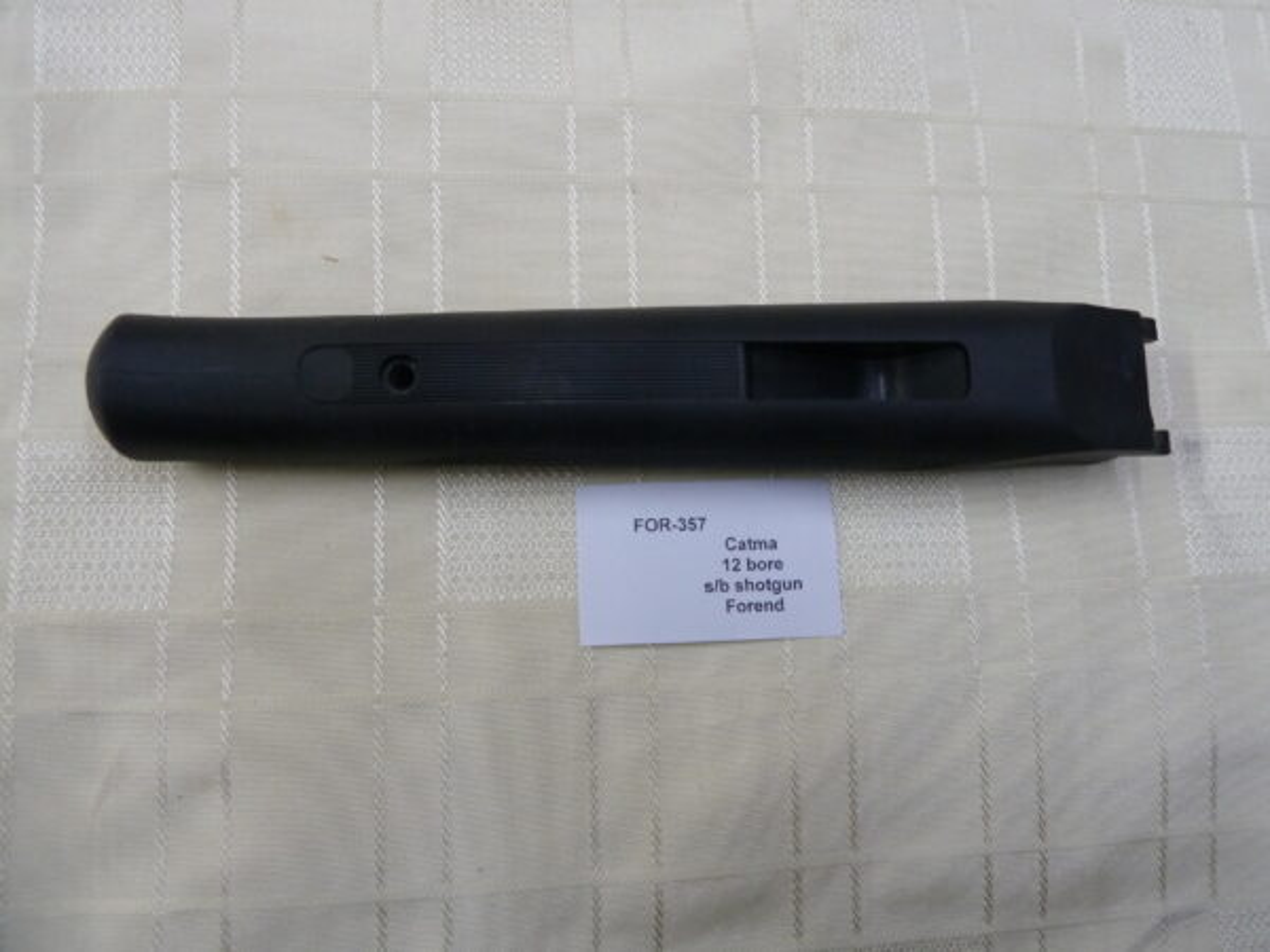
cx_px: 635
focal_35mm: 25
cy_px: 476
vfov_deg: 54.9
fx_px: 917
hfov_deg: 69.4
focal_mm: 4.1
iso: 250
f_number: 3.3
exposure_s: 1/30
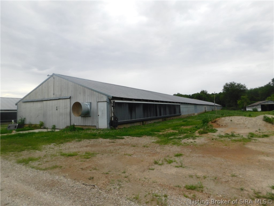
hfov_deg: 73.9
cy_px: 103
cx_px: 137
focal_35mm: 23
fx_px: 182
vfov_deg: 58.9
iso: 125
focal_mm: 4
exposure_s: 1/250
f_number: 3
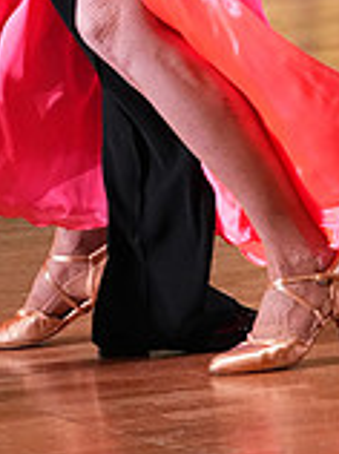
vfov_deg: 4.8
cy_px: -284
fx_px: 5420
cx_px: 208
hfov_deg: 3.6
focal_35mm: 414
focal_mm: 117
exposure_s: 1/400
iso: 6400
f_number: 5
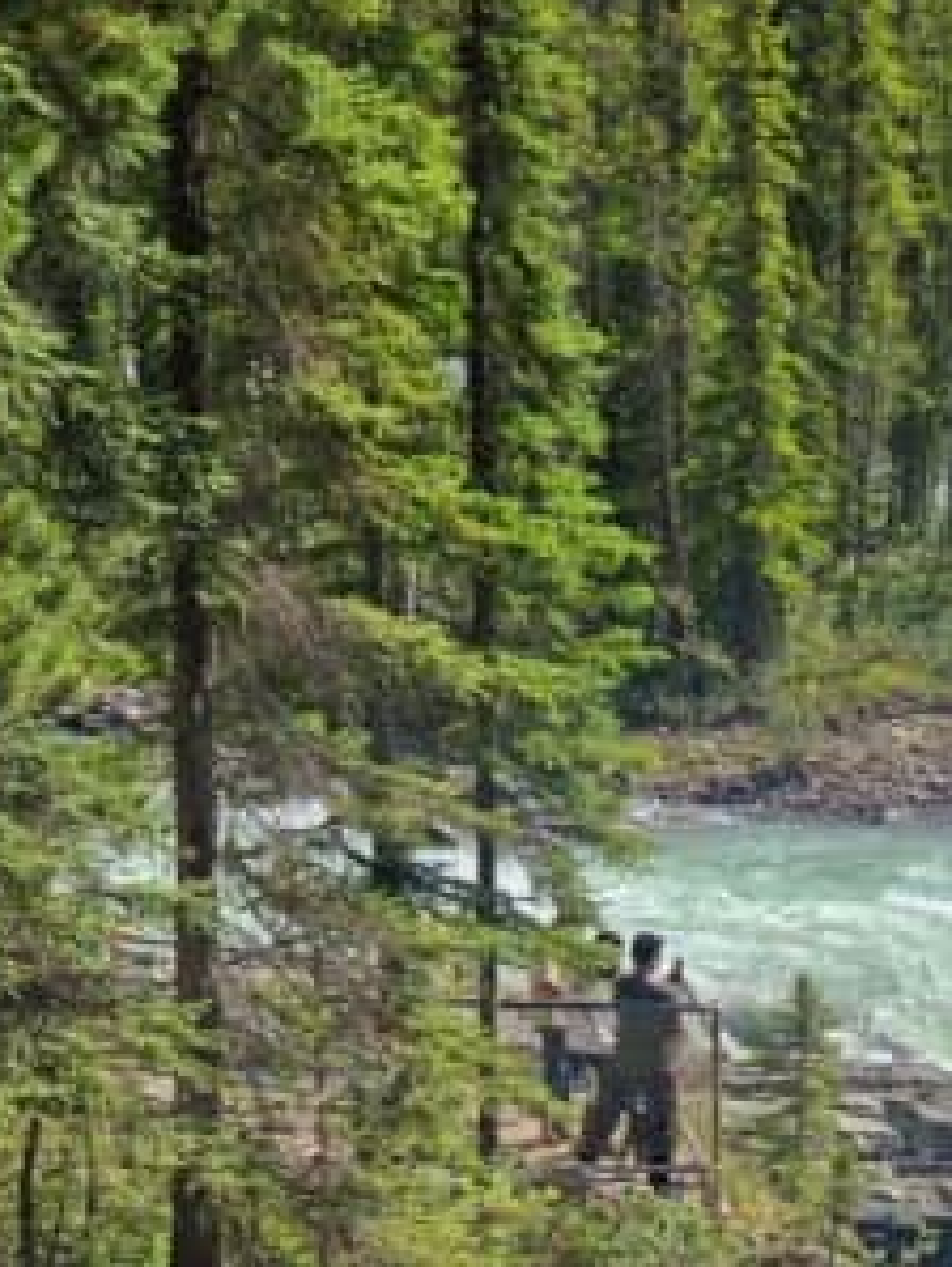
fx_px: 2893
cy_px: 999
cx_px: 1504
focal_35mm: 79
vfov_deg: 24.3
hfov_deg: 16.7
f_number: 1.8
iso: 25
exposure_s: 1/1946
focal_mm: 5.4
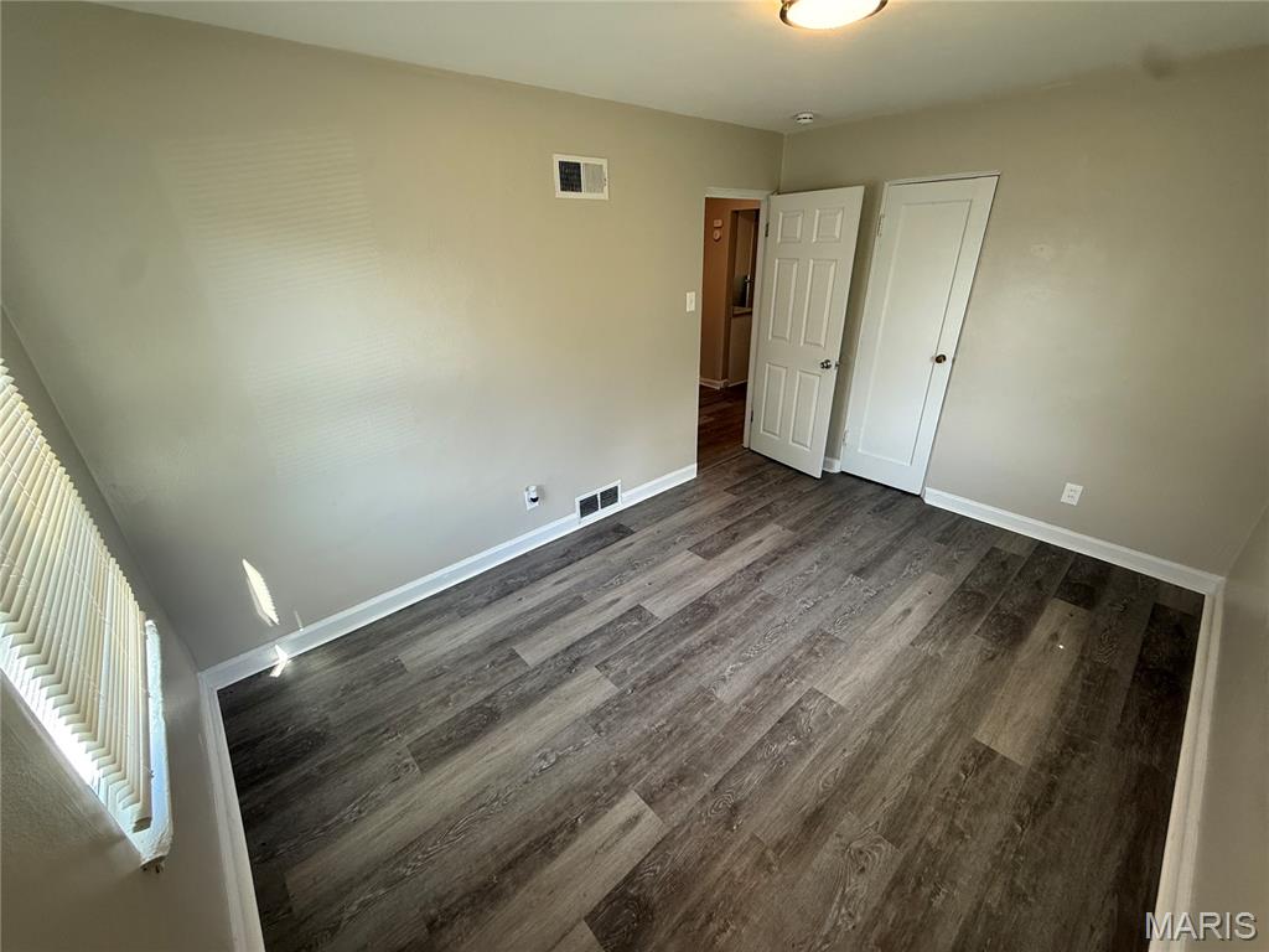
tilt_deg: -23.9
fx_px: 513
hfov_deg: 102.1
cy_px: 476
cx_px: 634
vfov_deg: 85.7
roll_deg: +1.5
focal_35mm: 14
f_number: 2.2
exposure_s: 1/120
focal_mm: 2.22
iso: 125
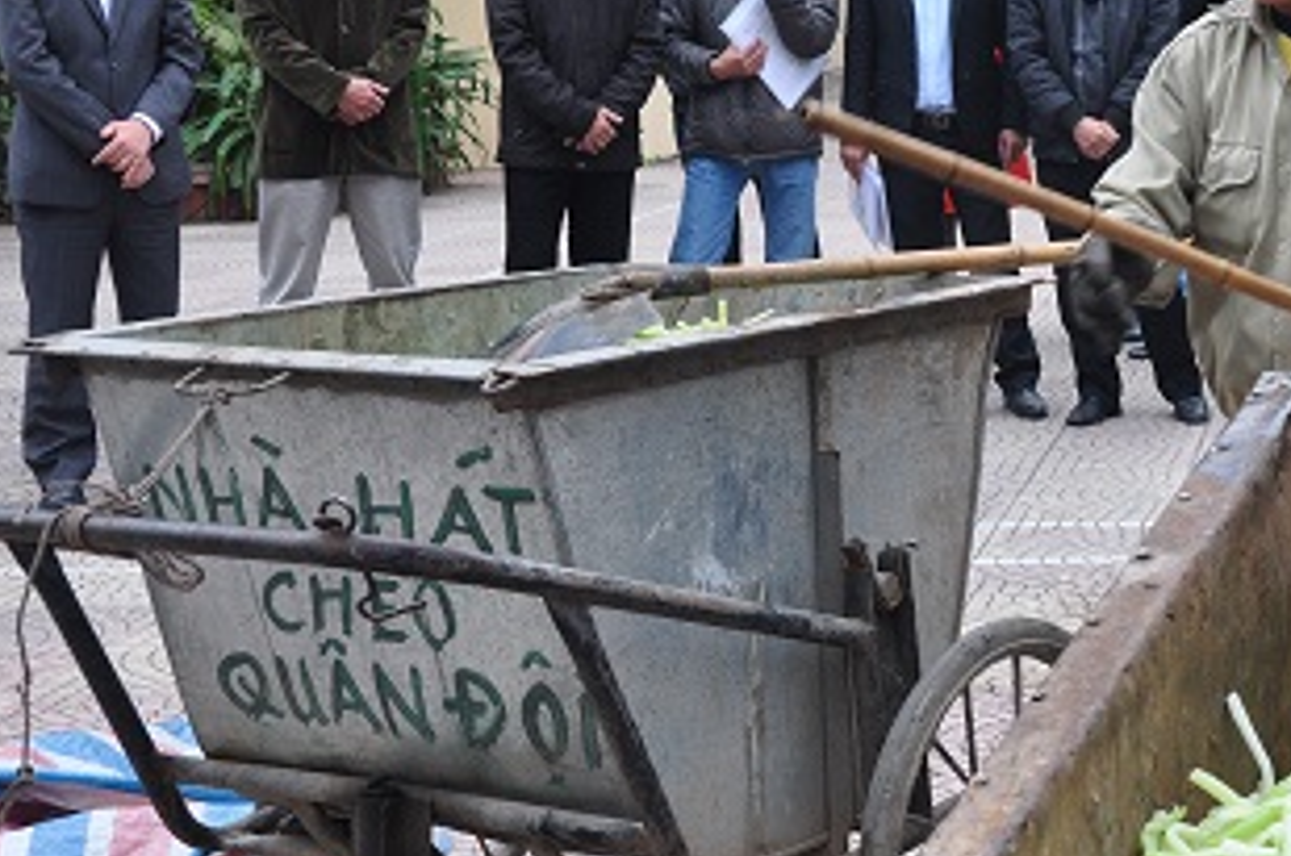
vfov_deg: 15.6
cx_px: 1237
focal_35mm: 87
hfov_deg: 22.7
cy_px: 257
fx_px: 3115
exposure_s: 1/125
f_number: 9
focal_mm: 28
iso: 500
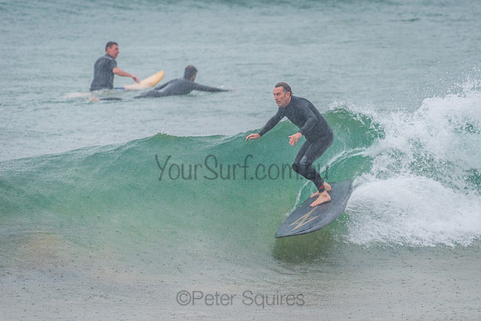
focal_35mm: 546
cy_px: 155
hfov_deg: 3.8
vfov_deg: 2.5
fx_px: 7296
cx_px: 262
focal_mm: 500
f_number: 5.6
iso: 900
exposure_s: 1/320
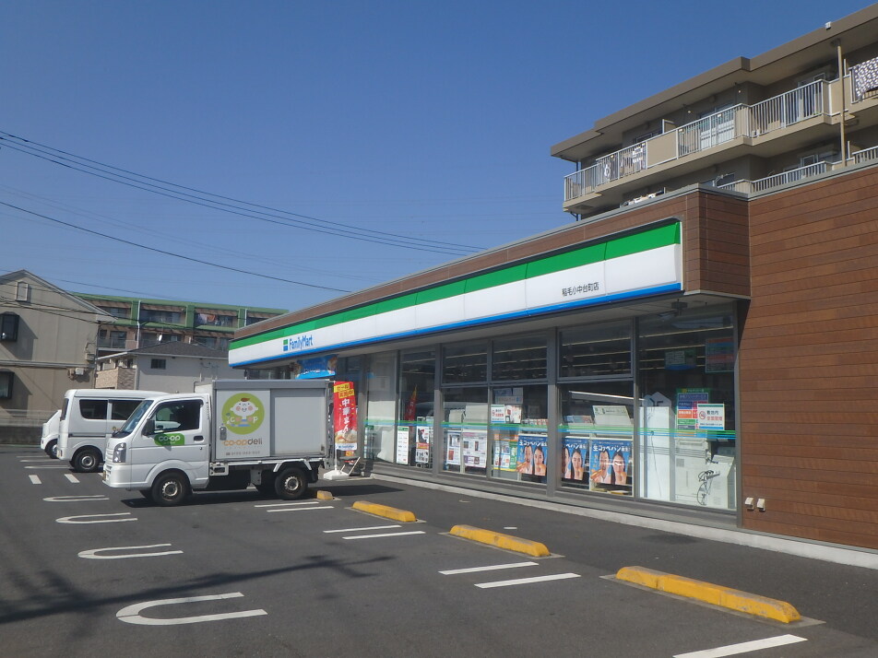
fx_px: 862
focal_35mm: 34
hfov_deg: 54.0
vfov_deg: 41.8
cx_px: 439
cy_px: 329
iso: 125
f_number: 8.1
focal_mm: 6
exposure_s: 1/400
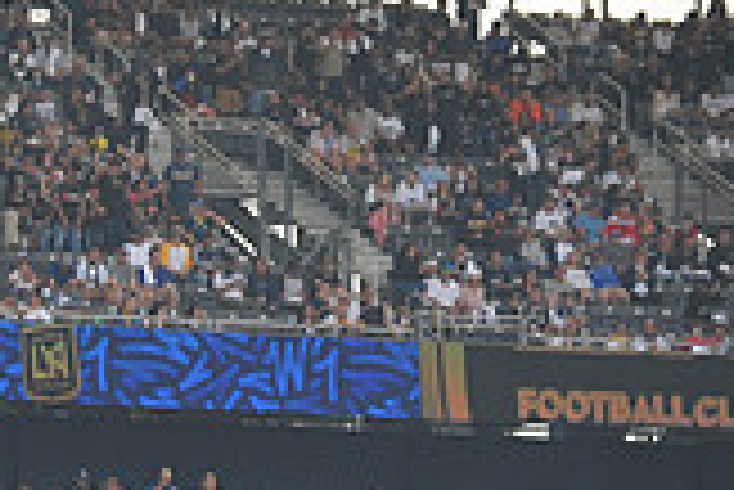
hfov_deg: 4.4
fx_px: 9428
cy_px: 791
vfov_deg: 3.0
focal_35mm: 462
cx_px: -401
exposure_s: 1/2500
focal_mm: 130
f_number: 3.5
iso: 320
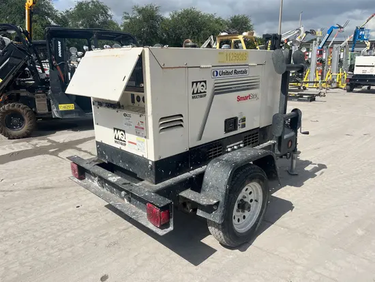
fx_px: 282
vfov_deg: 53.1
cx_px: 188
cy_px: 141
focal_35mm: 26
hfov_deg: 67.3
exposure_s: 1/5556
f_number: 1.6
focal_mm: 5.1
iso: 50
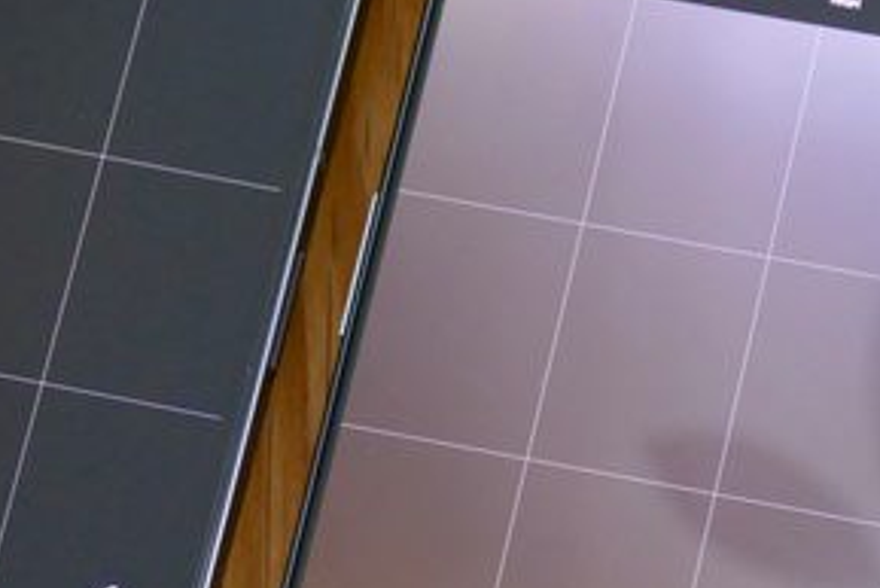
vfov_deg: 5.4
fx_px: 6212
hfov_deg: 8.1
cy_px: 460
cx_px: 478
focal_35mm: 254
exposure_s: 1/80
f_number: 4
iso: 800
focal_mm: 37.13
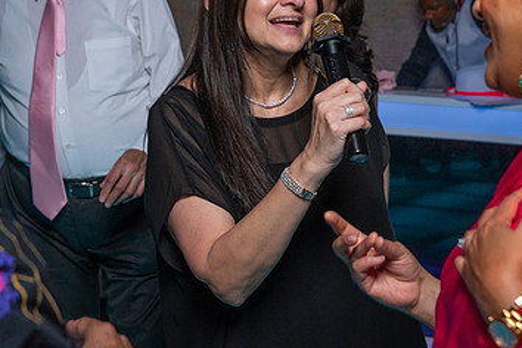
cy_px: 67
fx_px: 1363
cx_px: 263
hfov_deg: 21.7
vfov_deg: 14.5
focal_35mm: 94
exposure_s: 1/200
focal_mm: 55
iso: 2000
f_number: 5.6
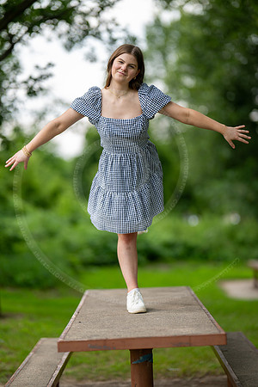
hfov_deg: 16.1
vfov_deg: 23.9
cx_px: 129
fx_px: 914
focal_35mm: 85
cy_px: 194
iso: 250
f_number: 1.2
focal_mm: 85
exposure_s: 1/500
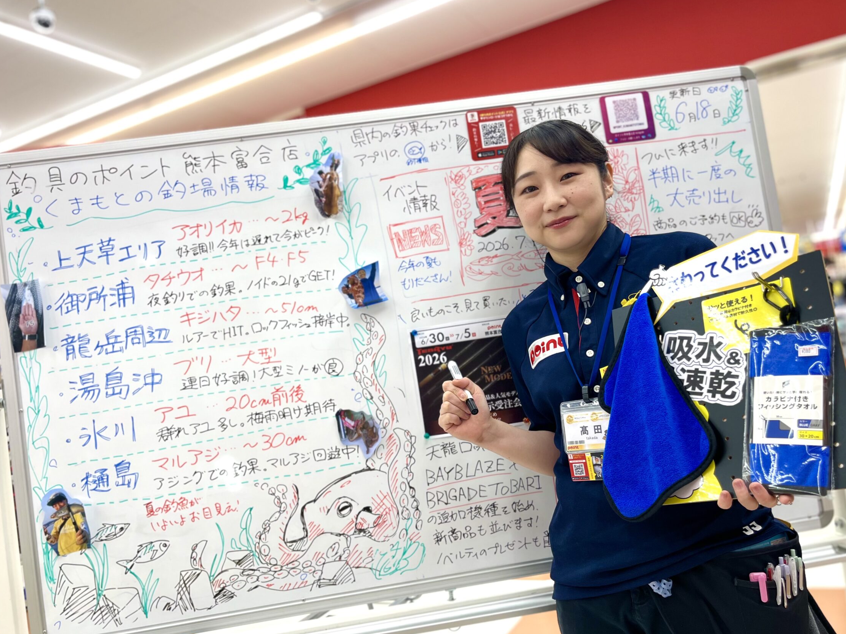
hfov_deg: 59.9
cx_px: 405
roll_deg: +8.0
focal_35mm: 30
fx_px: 733
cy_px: 313
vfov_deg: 46.8
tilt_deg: +2.7
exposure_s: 1/124
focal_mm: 5.1
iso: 32
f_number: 1.6
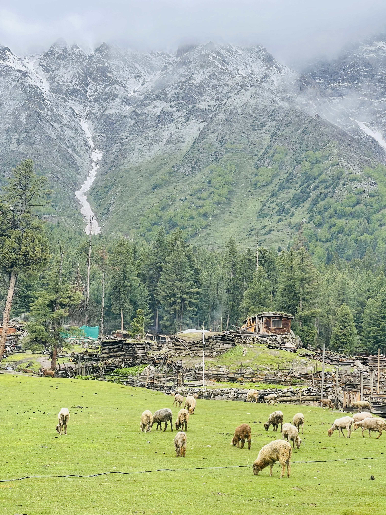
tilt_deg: +8.6
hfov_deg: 22.9
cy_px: 258
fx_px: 952
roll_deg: -2.5
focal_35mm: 64
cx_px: 193
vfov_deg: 30.3
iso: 20
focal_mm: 7.5
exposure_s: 1/169
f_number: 2.2
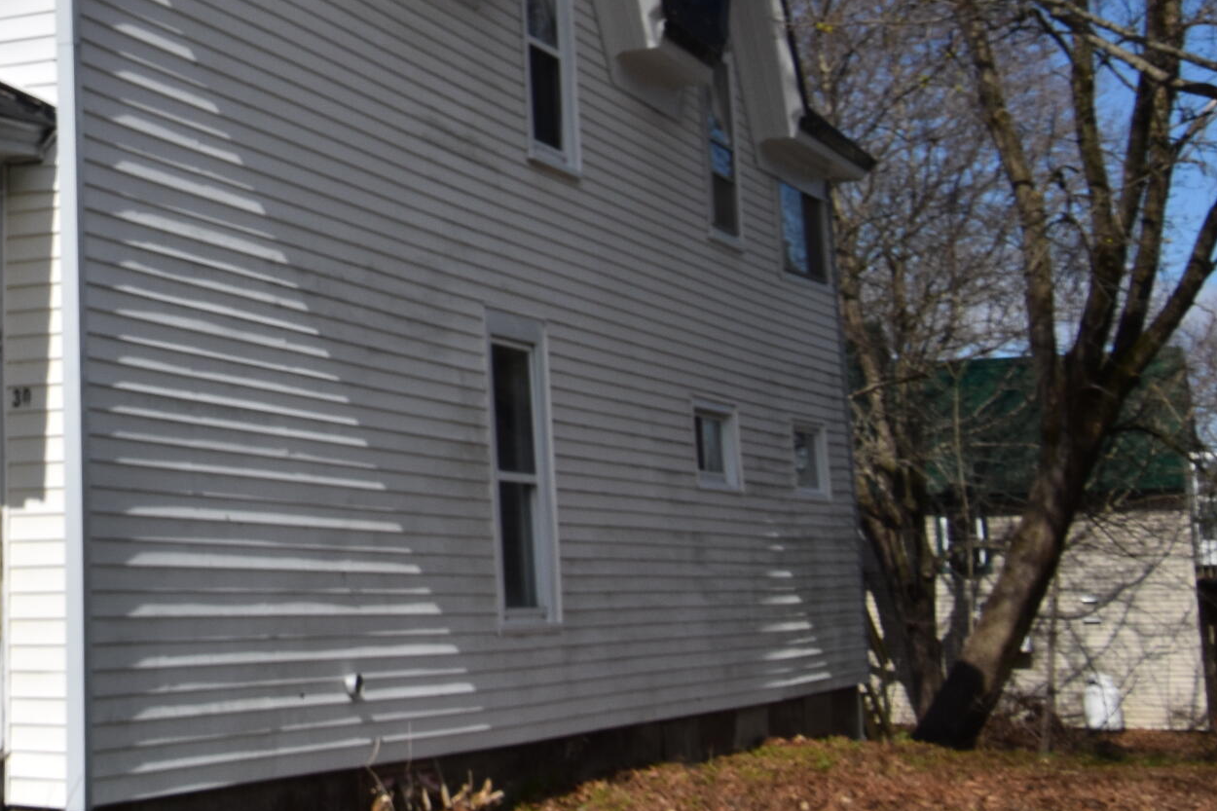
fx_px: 2434
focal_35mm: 72
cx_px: -59
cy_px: 122
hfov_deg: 26.3
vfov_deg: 18.7
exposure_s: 1/640
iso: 200
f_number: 13
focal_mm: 20
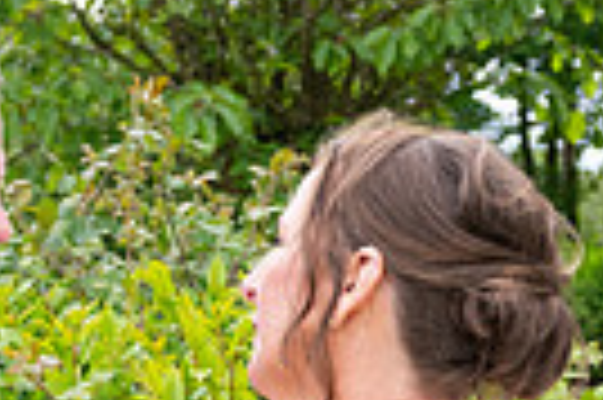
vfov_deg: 9.5
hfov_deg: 14.6
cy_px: 654
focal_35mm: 139
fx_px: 2325
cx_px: 549
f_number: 3.5
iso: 250
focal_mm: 32
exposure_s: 1/1600
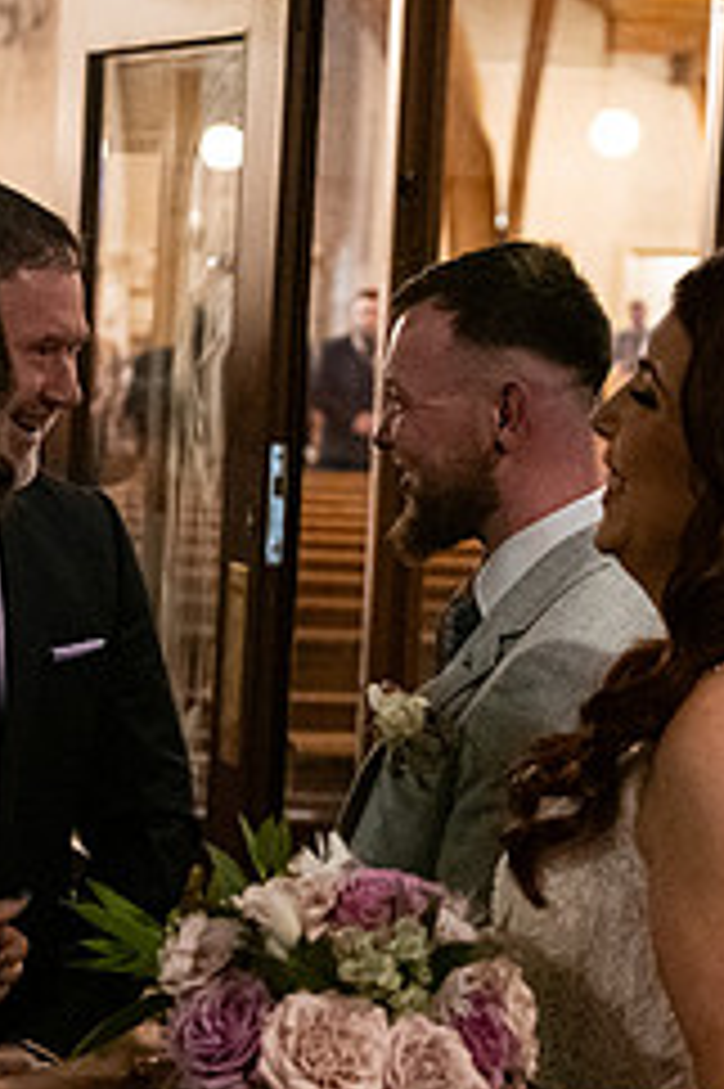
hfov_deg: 11.9
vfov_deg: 17.8
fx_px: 3474
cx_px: 540
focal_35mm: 115
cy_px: 614
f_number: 3.5
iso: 2500
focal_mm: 48
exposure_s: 1/160
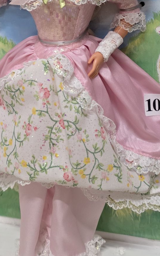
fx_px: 391
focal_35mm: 56
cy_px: 55
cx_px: 58
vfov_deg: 35.3
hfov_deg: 23.1
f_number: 1.7
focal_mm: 6.3
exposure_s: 1/100
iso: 1000
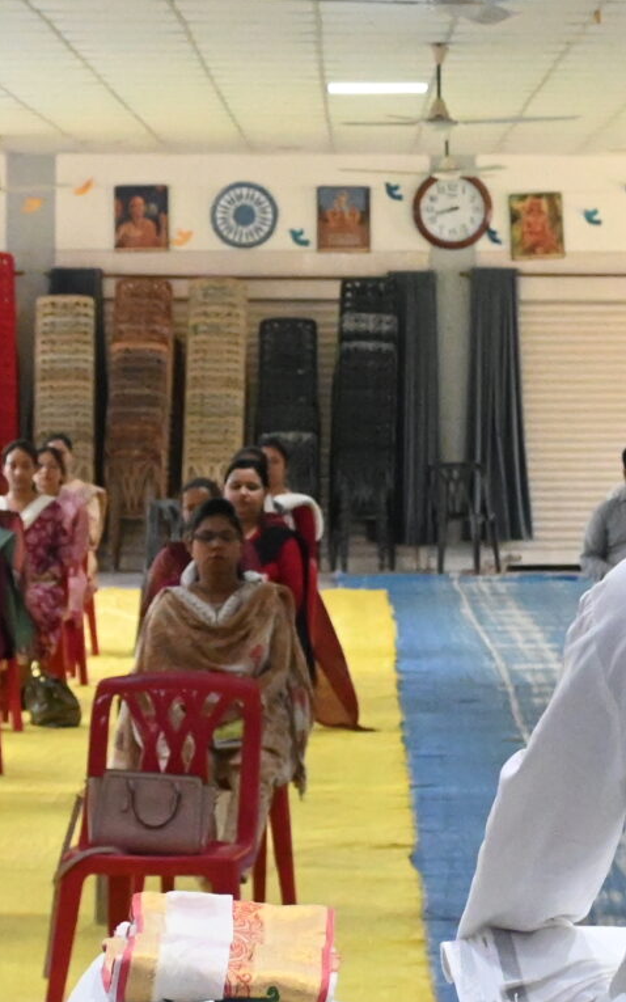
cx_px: 543
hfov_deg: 9.6
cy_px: 235
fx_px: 3701
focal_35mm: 136
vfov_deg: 15.3
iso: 5000
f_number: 5
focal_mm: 26.5
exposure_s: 1/200
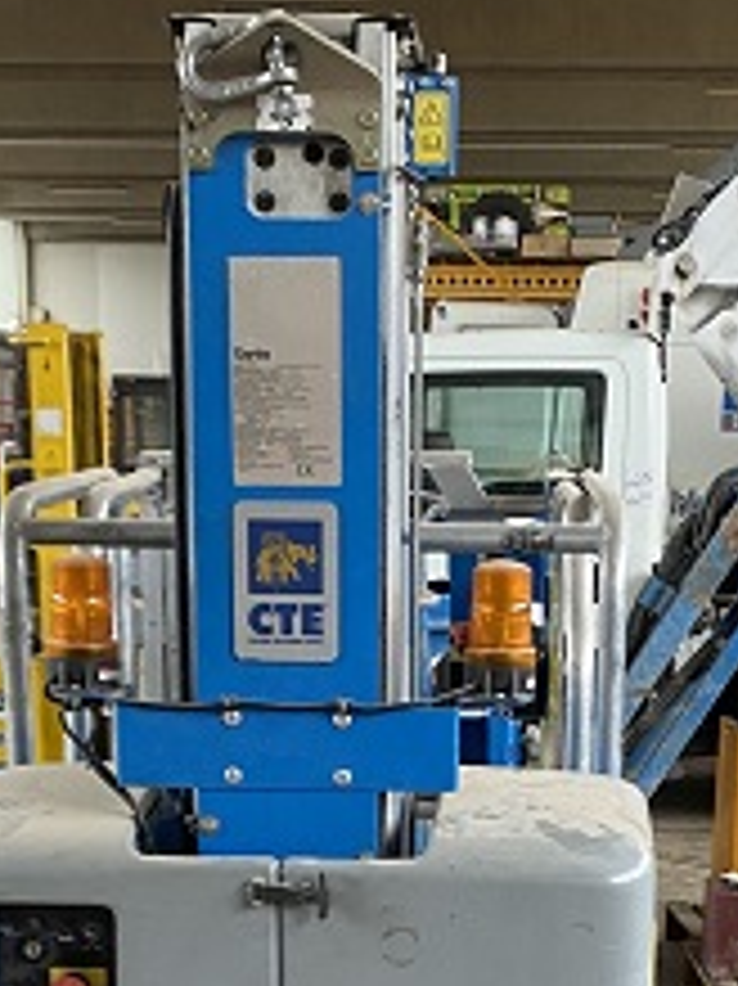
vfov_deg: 24.7
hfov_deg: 19.4
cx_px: 414
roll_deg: -0.1
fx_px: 2162
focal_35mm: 76
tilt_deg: -12.0
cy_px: 936
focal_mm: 4.25
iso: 125
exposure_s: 1/71
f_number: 1.8
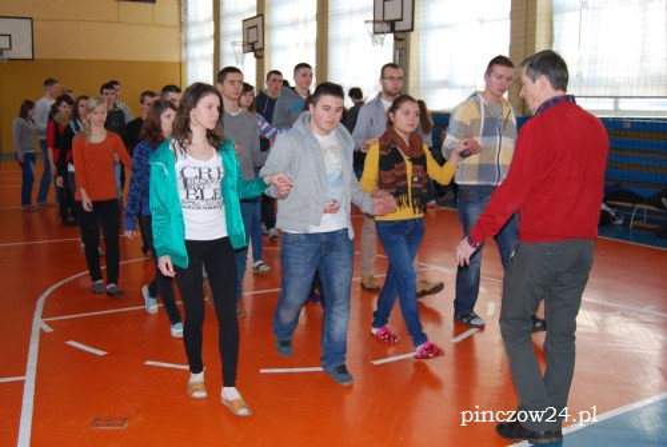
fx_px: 612
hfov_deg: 57.2
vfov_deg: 40.1
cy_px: 224
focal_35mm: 33
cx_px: 334
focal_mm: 22
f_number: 3.8
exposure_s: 1/60
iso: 200
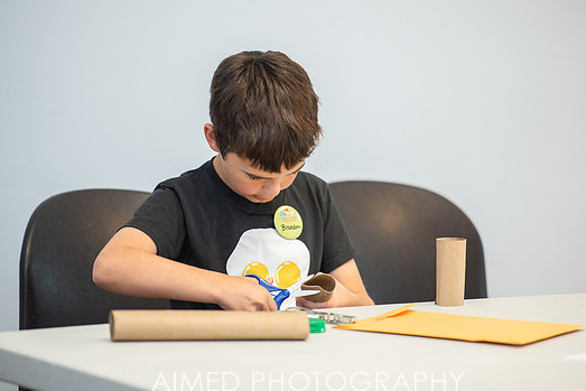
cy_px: 187
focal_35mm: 222
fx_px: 3614
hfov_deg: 9.3
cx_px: 309
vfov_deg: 6.2
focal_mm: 200
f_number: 2.8
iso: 800
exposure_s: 1/250
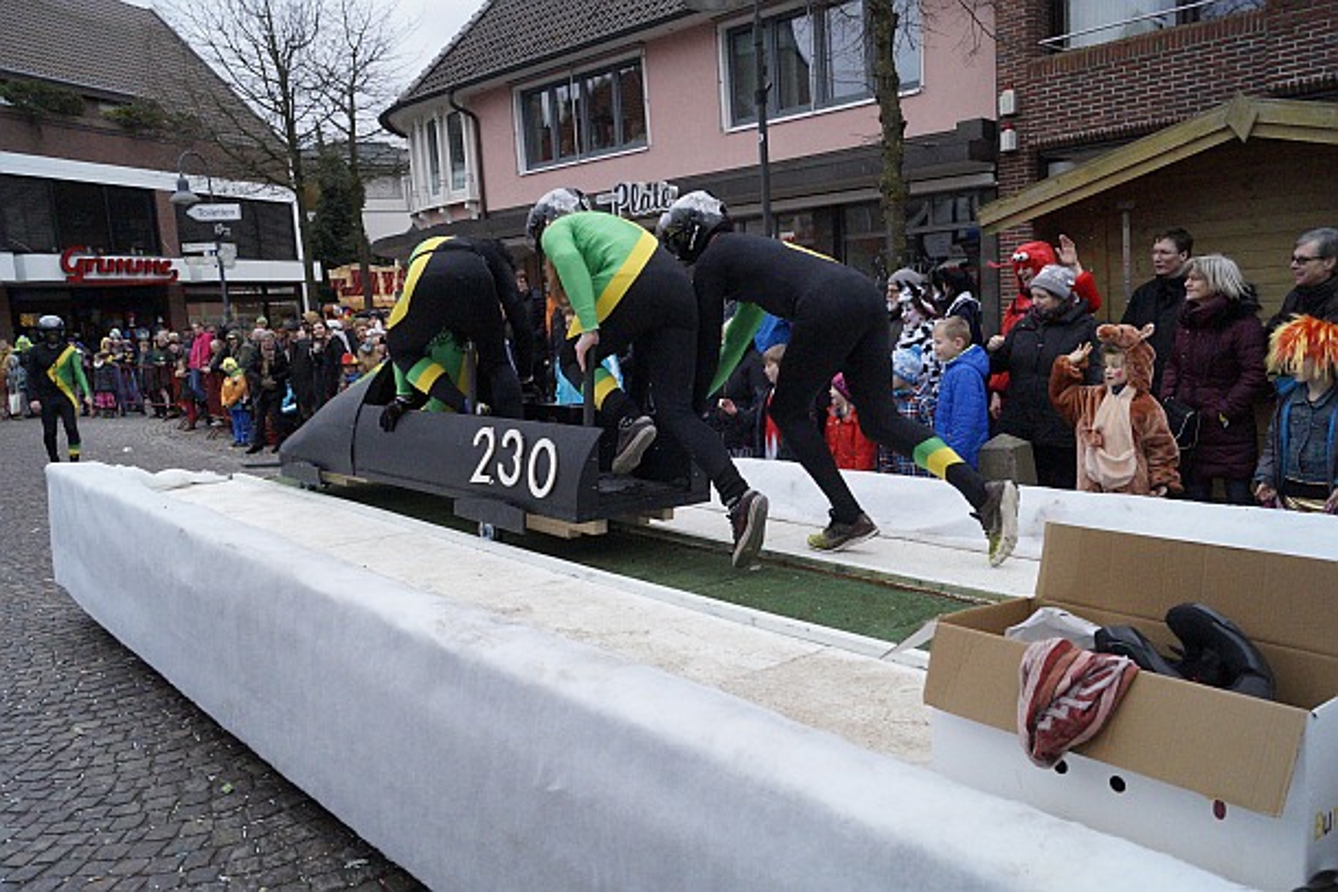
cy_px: 446
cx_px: 669
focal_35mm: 27
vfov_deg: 48.0
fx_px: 1004
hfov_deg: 67.4
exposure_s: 1/1000
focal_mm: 18
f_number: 8
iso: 3200
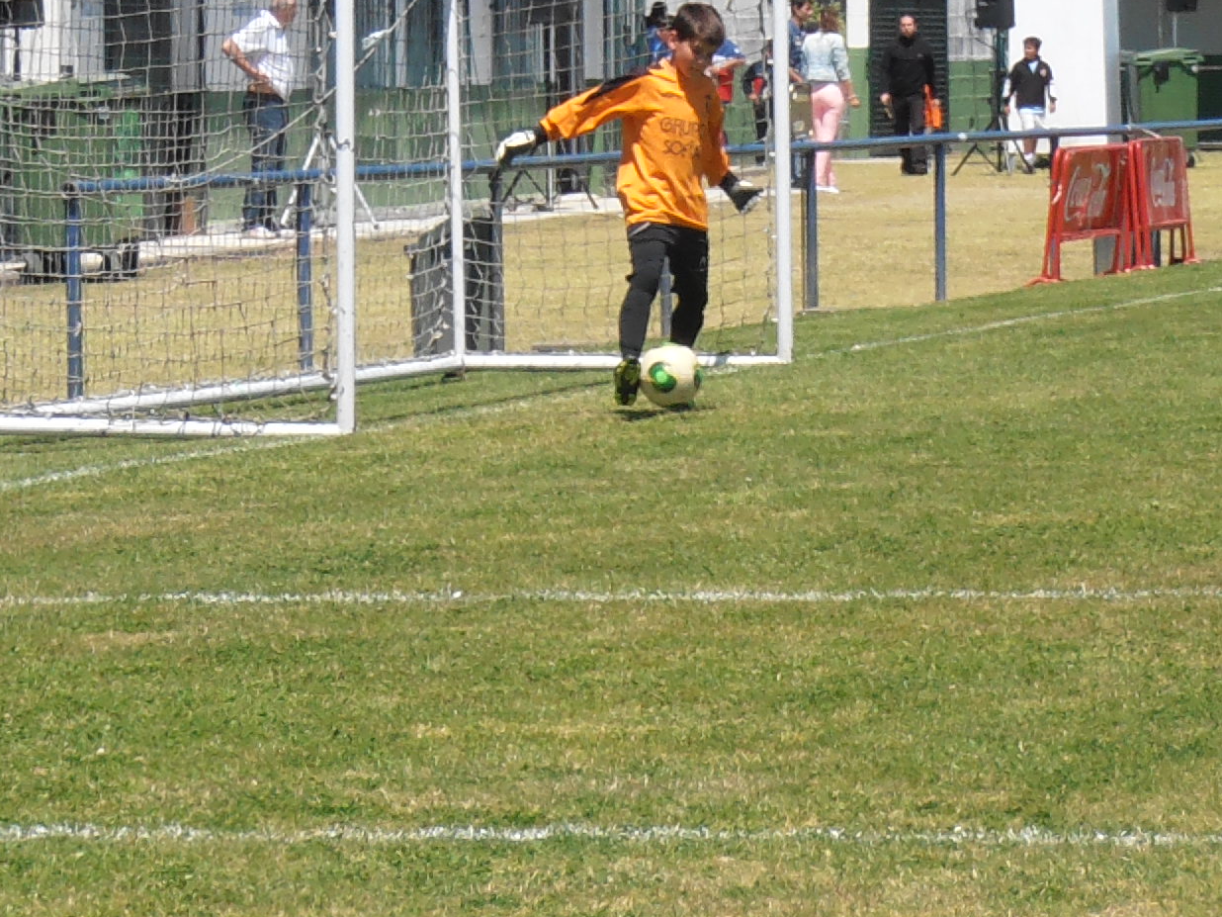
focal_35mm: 275
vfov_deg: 5.4
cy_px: 279
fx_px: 9708
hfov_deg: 7.2
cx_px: 783
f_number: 5.9
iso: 250
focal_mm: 29.44
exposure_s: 1/1250
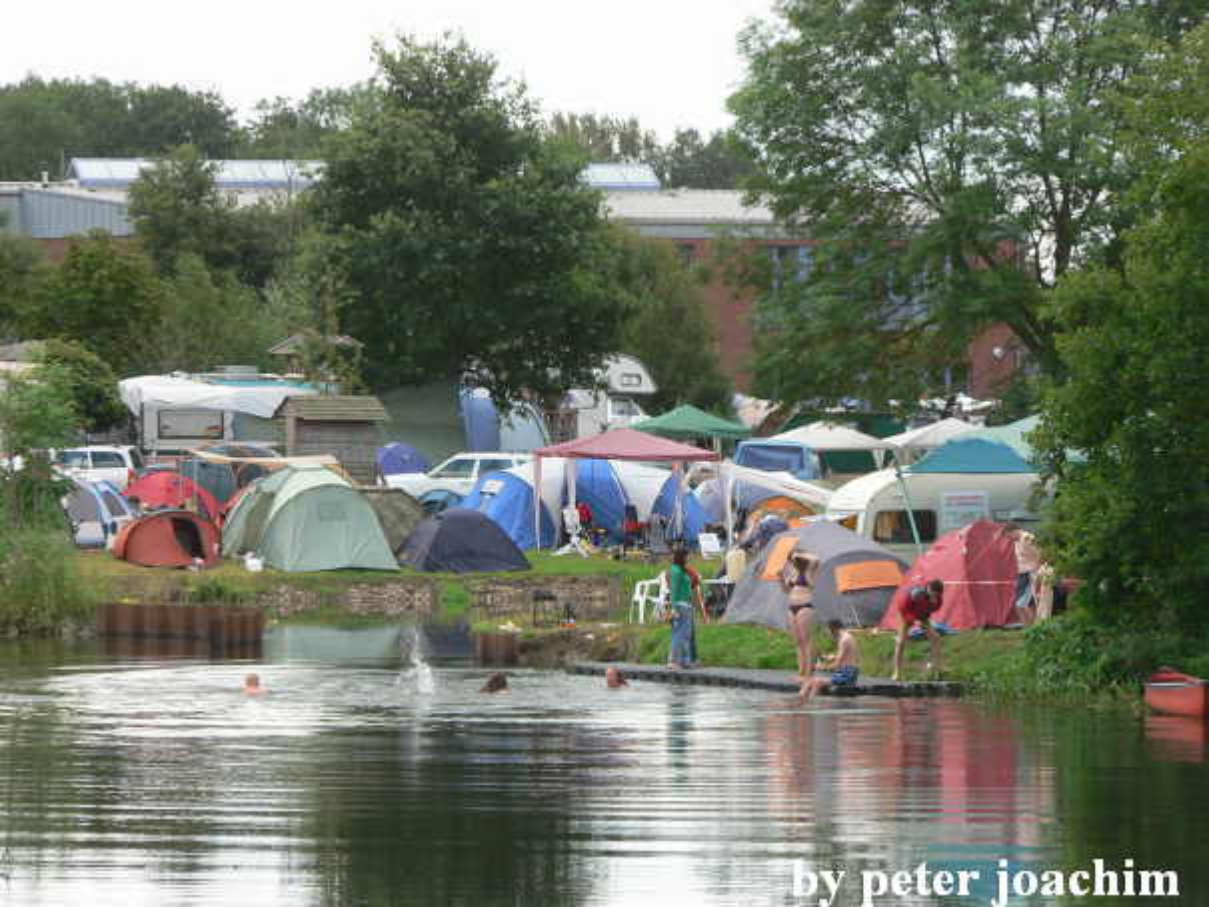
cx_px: 604
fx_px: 8279
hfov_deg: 8.4
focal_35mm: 237
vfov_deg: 6.3
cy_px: 454
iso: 64
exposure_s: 1/160
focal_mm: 40.7
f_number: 4
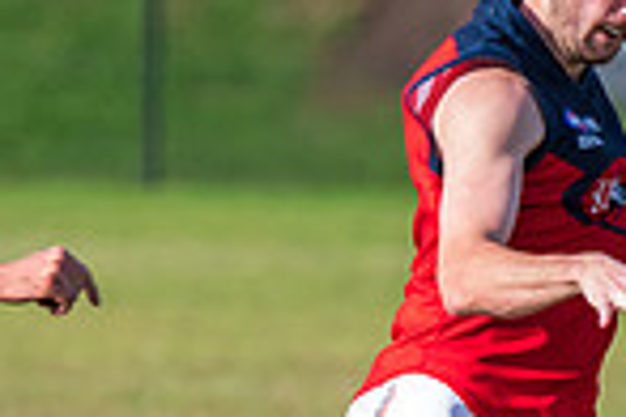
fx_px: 34688
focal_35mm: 1995
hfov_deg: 1.0
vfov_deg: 0.7
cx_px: 547
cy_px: 471
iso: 800
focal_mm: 420
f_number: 8
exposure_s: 1/1250
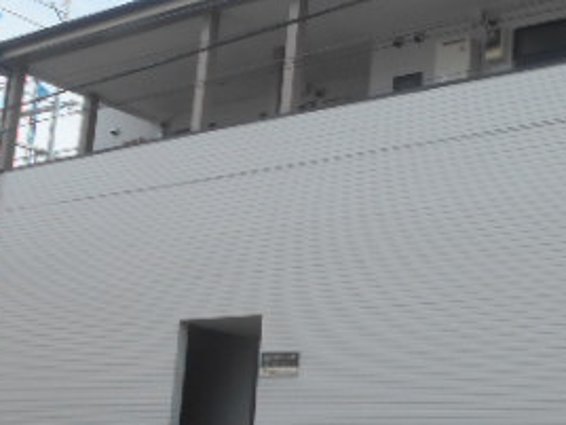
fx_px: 1014
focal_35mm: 62
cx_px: 477
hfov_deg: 30.2
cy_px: 235
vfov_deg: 23.6
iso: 80
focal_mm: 4.6
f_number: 3.2
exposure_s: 1/640
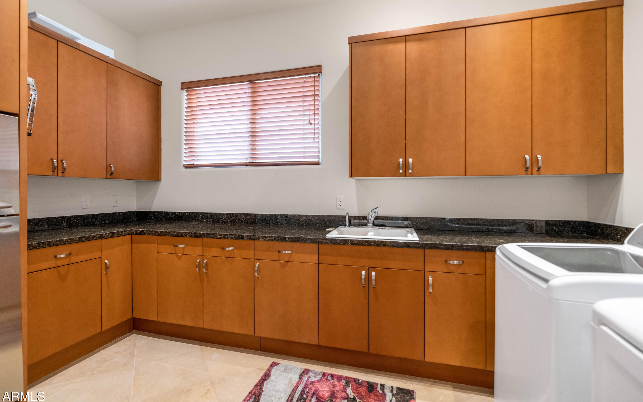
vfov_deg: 74.8
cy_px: 192
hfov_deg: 101.4
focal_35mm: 15
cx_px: 307
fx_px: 263
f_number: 2.8
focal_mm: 14
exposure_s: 1/80
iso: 1000
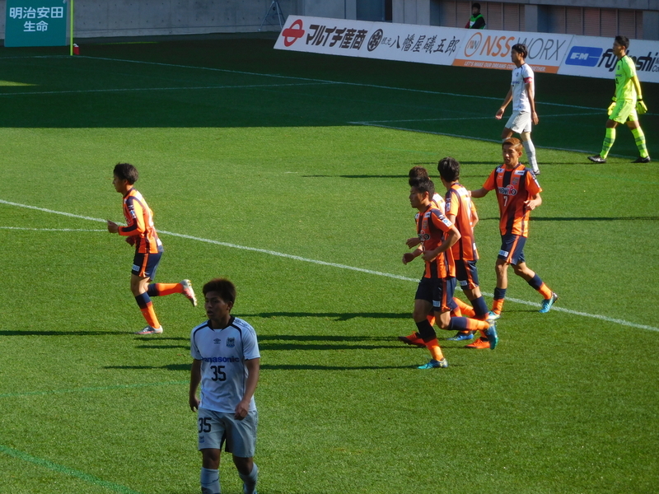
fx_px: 3807
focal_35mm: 200
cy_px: 247
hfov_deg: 9.9
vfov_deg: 7.4
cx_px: 330
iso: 125
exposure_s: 1/250
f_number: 5.4
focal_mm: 35.7
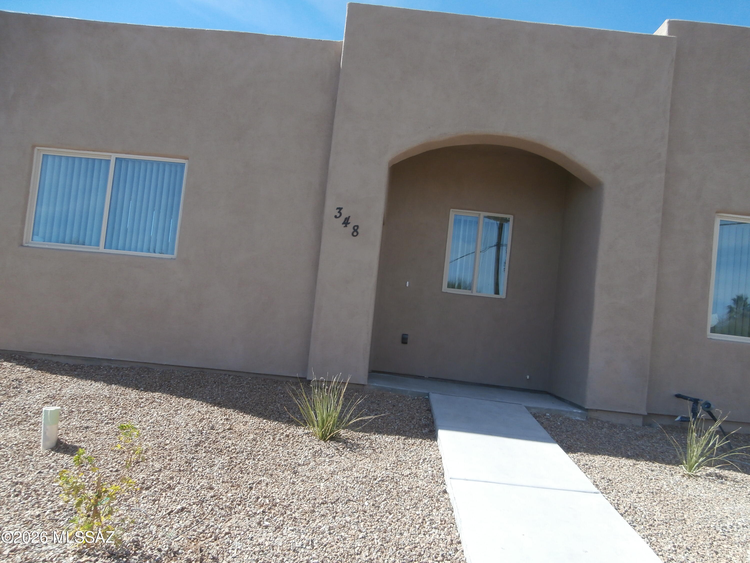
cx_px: 375
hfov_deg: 71.6
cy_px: 282
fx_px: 520
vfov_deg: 56.8
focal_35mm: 24
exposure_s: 1/640
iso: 100
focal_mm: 4.2
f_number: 3
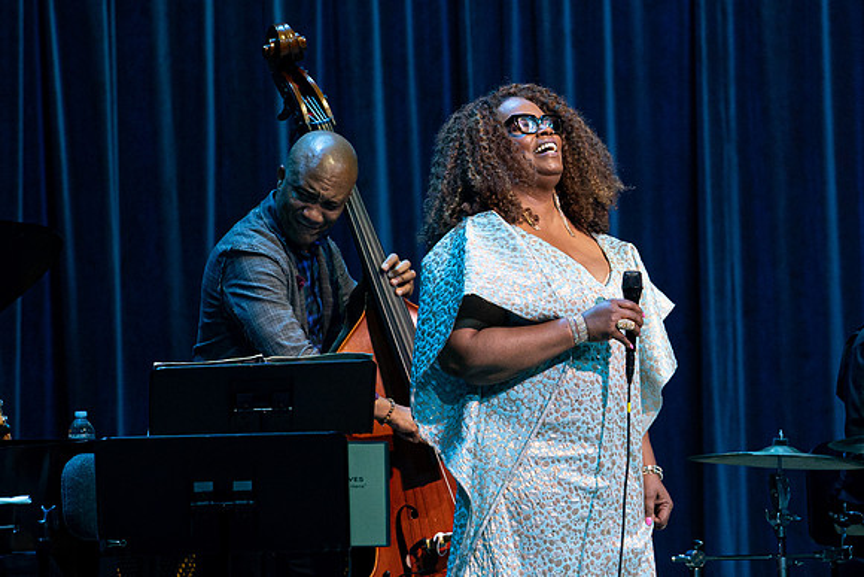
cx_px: 488
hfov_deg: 5.7
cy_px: 388
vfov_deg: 3.8
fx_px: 8614
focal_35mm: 359
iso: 2500
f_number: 6.3
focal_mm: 200
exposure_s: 1/250
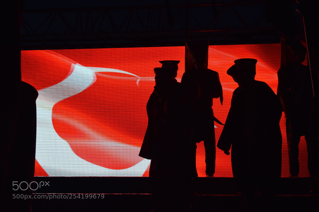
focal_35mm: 82
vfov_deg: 16.5
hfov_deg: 24.6
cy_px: 106
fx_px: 731
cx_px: 160
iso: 360
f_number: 8
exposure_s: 1/250
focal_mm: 55
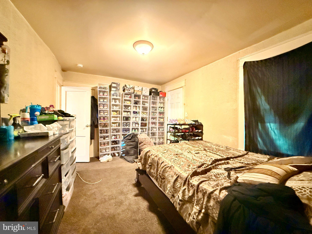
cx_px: 156
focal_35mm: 14
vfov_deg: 85.7
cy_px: 117
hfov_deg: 102.1
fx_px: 126
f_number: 2.2
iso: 2500
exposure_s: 1/30
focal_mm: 2.22
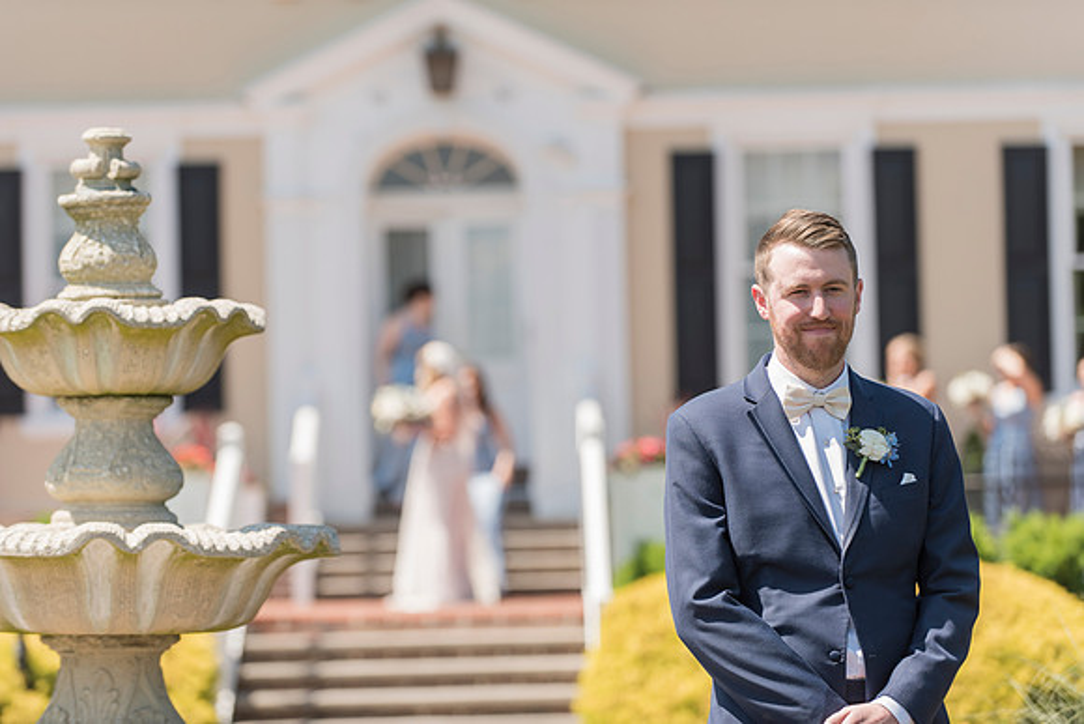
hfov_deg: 15.2
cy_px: 362
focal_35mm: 135
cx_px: 542
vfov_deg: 10.2
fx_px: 4066
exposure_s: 1/1250
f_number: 3.5
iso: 200
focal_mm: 135
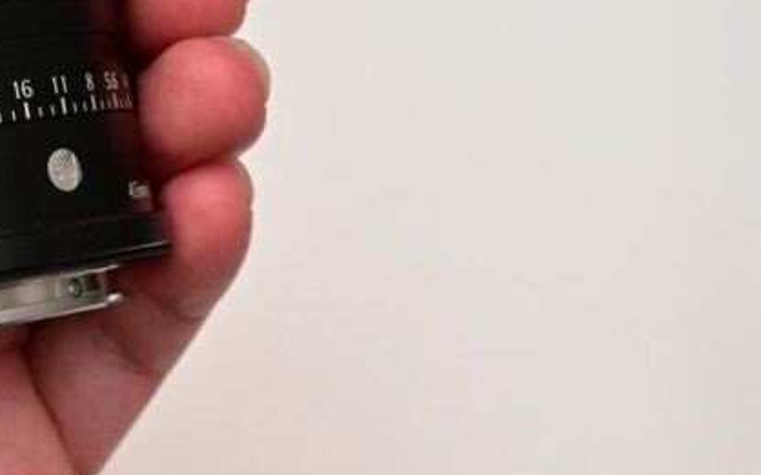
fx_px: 2488
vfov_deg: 10.9
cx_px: -71
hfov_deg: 16.9
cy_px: 147
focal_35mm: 120
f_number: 8
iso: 800
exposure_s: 1/60
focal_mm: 32
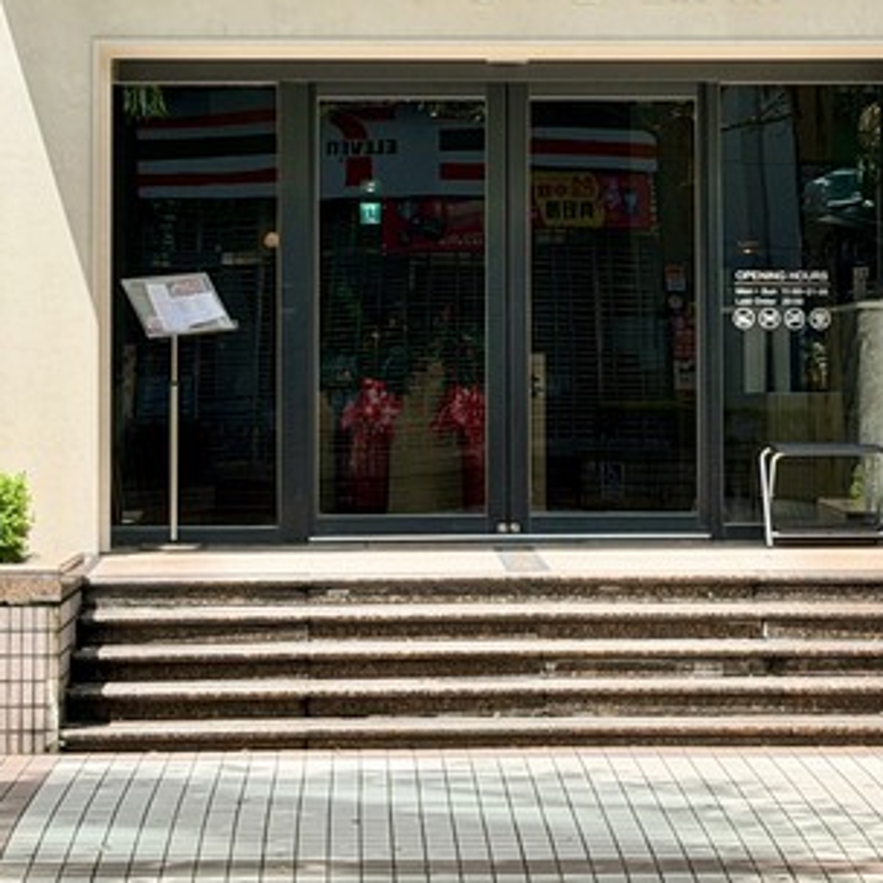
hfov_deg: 16.0
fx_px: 3146
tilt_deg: +3.6
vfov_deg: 15.8
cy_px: 129
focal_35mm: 109
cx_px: 543
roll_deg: +0.2
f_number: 1.78
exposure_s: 1/1980
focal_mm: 6.76
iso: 64
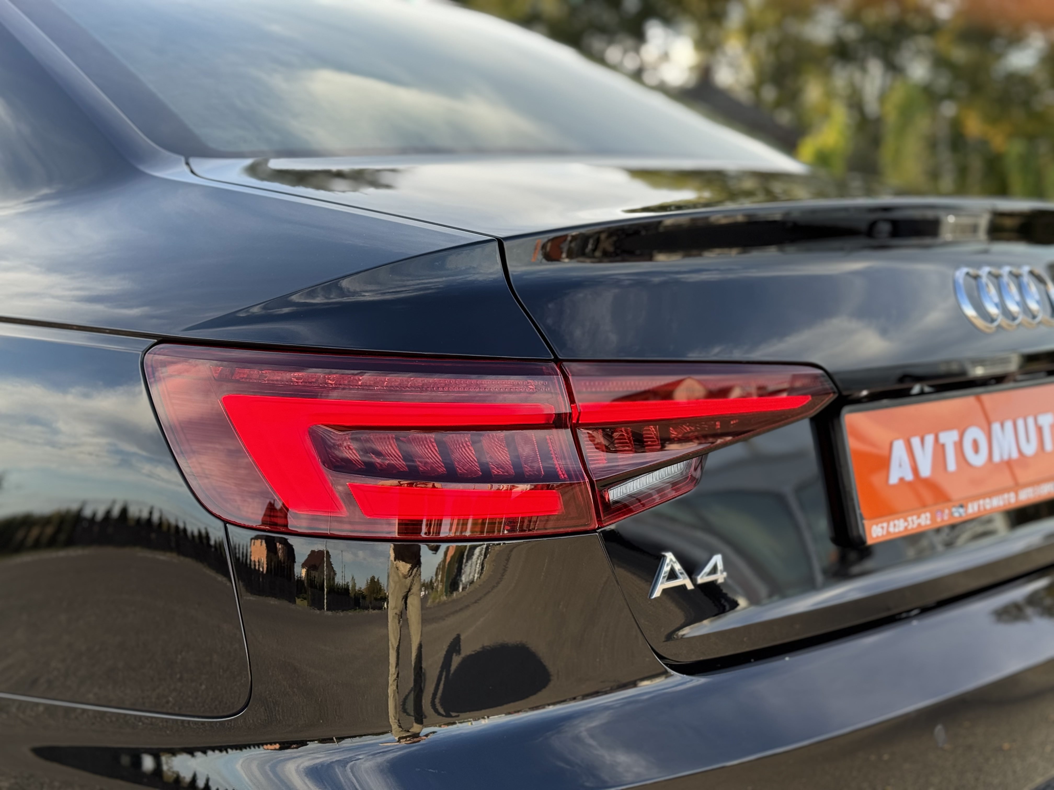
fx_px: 1462
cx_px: 527
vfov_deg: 30.3
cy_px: 395
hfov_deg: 39.7
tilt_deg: -6.0
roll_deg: -0.6
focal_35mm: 48
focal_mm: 6.76
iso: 64
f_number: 1.78
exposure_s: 1/503
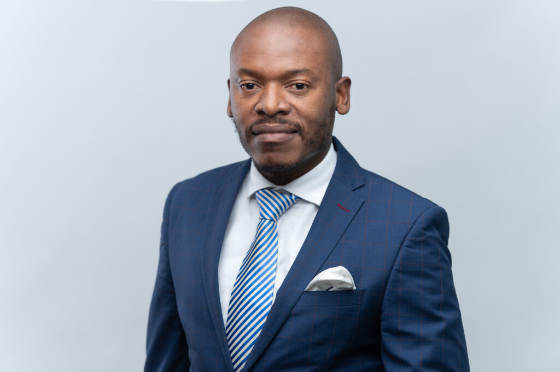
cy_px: 186
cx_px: 280
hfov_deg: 15.8
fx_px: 2021
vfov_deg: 10.5
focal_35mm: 130
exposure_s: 1/160
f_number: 4.5
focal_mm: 130
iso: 50
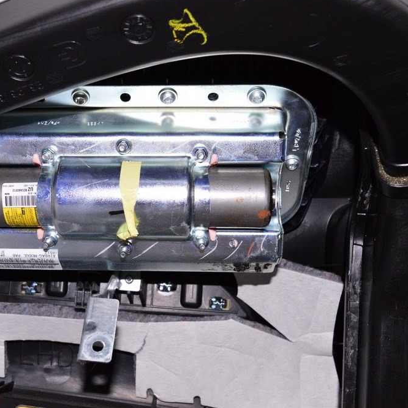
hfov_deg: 35.6
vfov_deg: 36.1
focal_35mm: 47
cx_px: 126
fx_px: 627
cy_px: 201
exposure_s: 1/200
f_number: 8
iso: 1600
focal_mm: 24
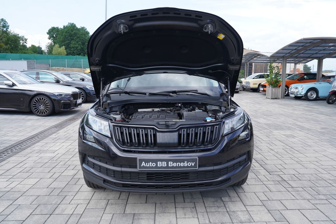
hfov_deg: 65.5
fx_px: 261
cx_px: 168
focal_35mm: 28
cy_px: 112
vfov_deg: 46.4
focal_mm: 28
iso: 100
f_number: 5.6
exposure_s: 1/125
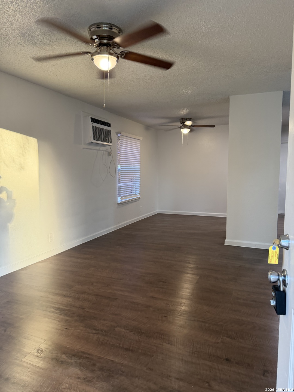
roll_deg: -0.5
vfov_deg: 71.6
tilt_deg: -5.7
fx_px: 272
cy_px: 196
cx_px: 147
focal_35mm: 24
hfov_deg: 56.8
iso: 200
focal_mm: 6.76
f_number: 1.78
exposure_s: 1/66
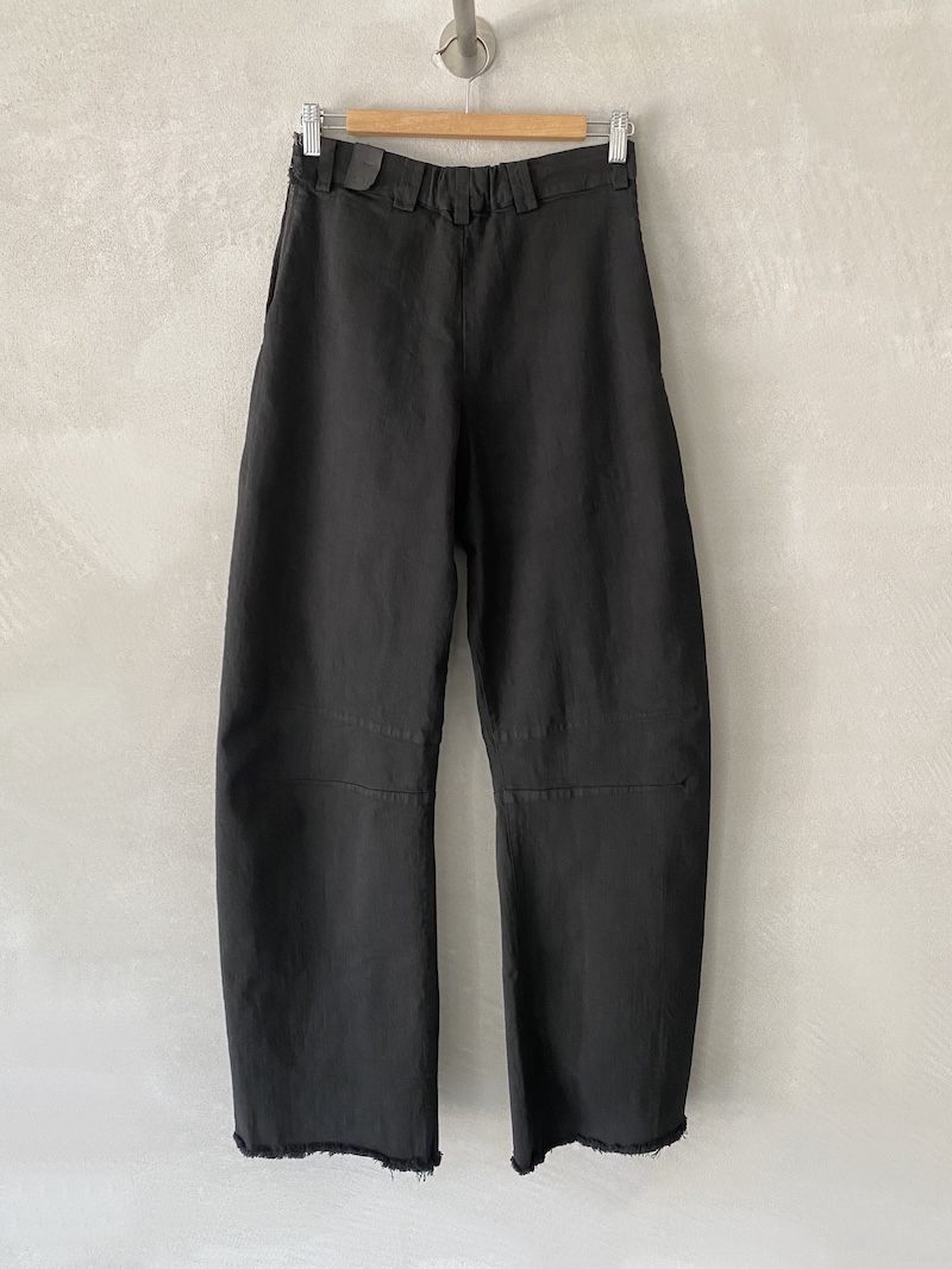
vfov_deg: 67.3
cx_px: 476
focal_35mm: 26
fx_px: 954
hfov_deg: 53.1
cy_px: 634
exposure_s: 1/60
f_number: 1.8
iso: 200
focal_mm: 4.25
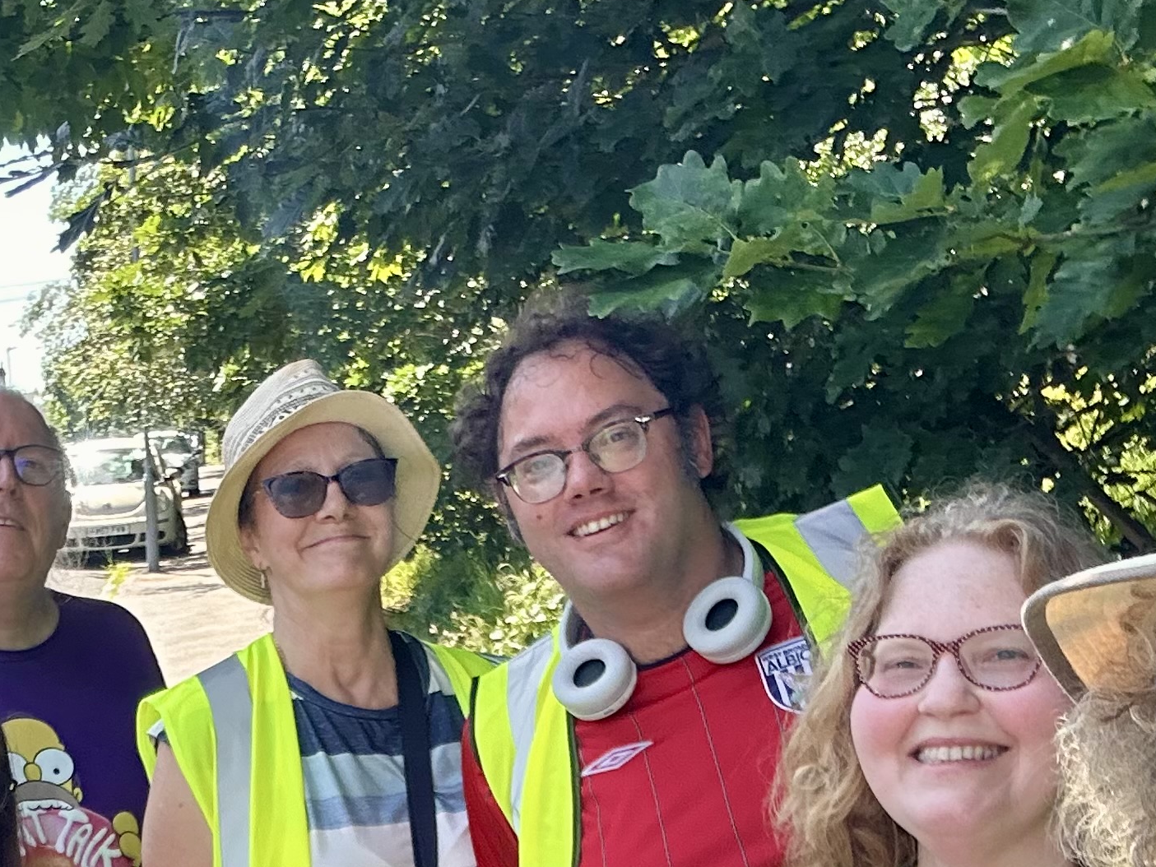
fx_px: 2204
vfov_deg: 20.9
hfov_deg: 28.4
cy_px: 1014
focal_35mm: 66
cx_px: 155
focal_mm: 2.69
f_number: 1.9
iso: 25
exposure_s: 1/233
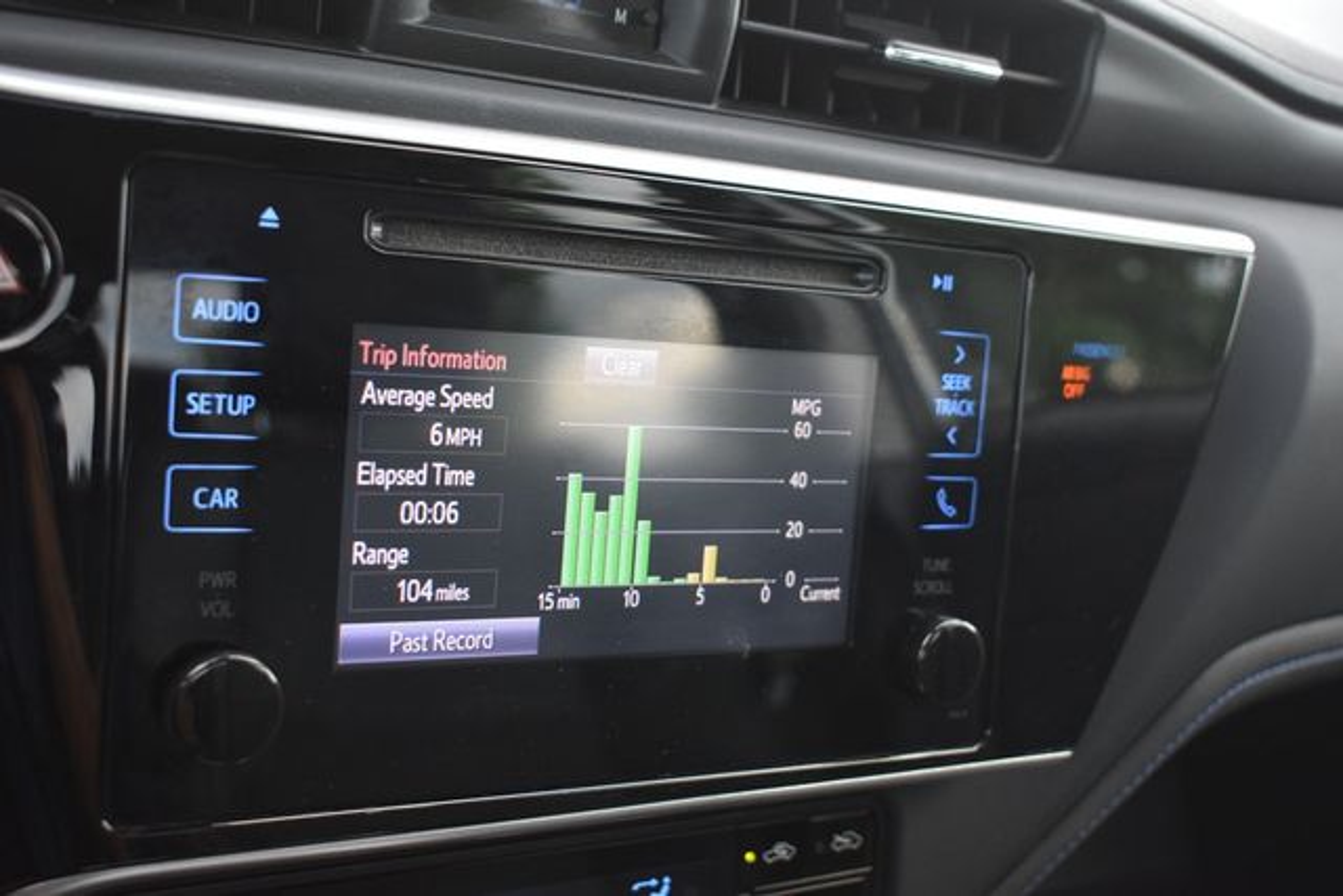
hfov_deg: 43.6
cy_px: 448
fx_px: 1679
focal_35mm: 45
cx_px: 672
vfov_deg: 29.9
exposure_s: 1/160
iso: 800
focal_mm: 30
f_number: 4.2
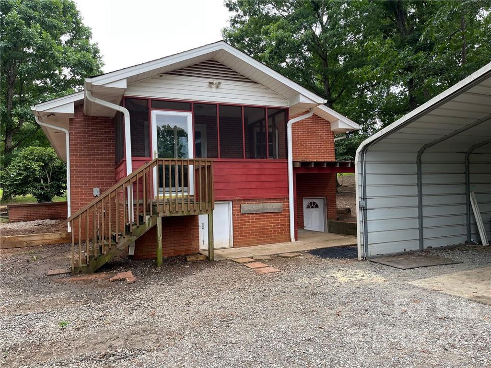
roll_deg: +2.1
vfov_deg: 53.1
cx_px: 246
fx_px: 369
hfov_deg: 67.3
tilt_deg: +2.5
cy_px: 184
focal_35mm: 26
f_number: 1.6
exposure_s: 1/497
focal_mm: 5.1
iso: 50
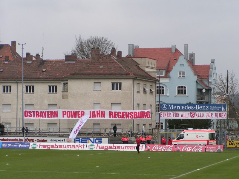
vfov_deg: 9.9
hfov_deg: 13.2
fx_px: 1036
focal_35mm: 150
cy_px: 90
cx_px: 120
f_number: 4.5
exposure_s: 1/250
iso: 50
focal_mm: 22.9
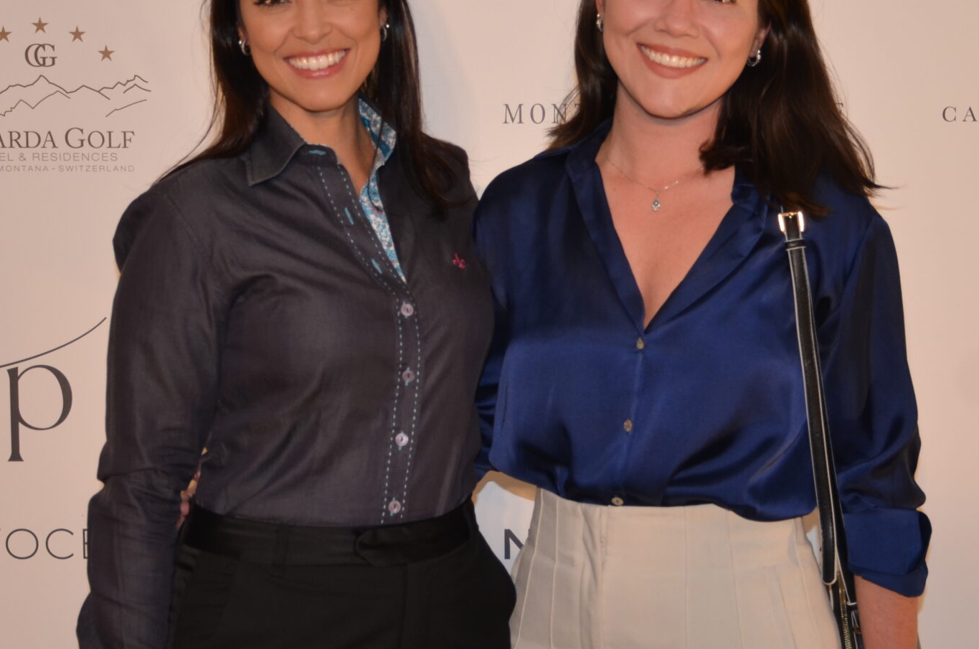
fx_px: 2443
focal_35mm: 90
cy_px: 313
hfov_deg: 22.7
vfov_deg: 15.1
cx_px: 501
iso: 400
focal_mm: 32
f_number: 4
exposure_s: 1/100
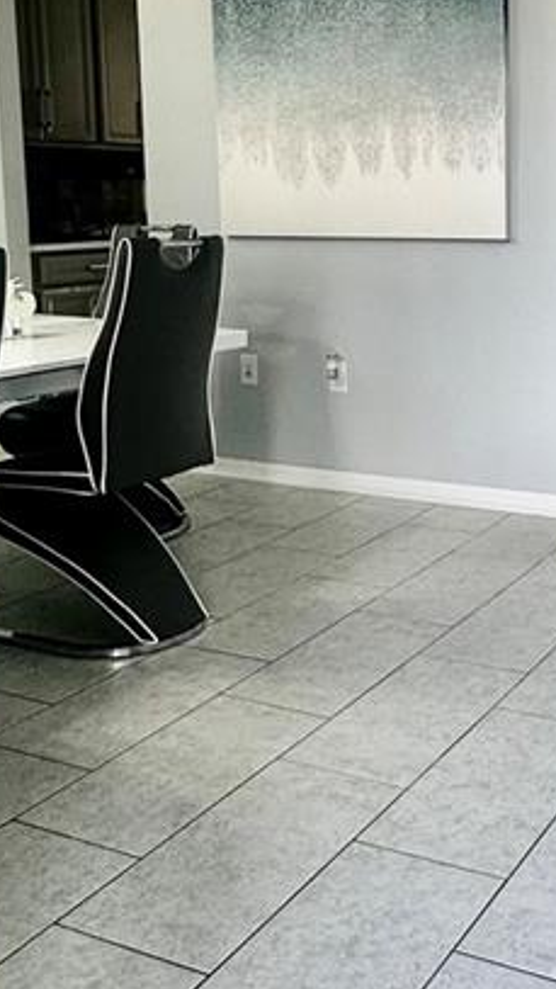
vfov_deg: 45.0
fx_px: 1179
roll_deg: -0.3
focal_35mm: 45
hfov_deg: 25.6
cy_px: 355
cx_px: 515
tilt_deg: -7.2
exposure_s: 1/120
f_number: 2.2
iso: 125
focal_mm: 2.22
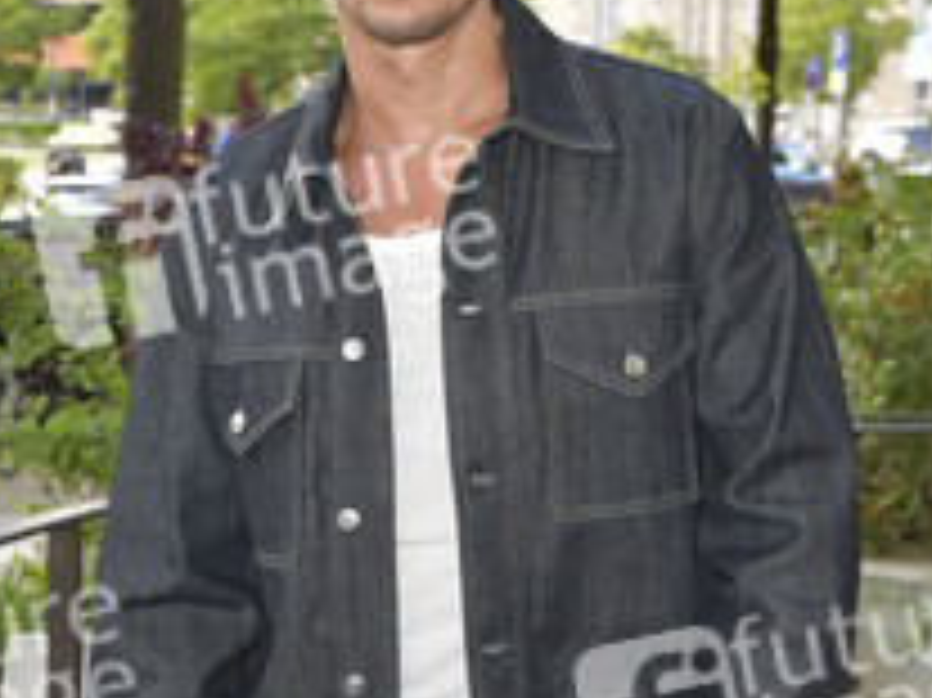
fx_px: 2395
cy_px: 468
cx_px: 396
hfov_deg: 22.0
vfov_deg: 16.5
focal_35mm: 89
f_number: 6.3
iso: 1250
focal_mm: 48
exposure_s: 1/200
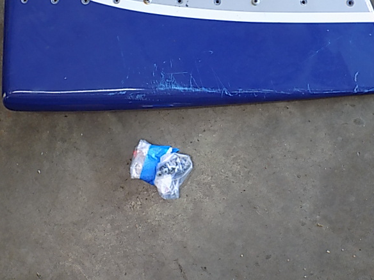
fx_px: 616
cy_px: 136
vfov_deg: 25.7
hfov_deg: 33.8
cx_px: 197
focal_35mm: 57
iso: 280
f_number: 3.9
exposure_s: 1/30
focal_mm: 9.3
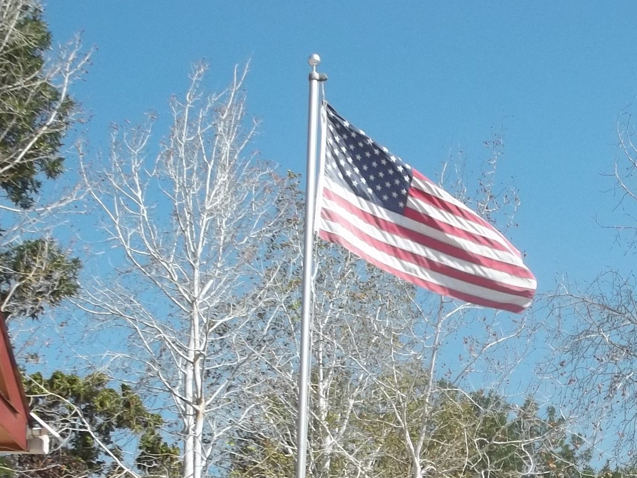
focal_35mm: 114
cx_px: 697
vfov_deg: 12.7
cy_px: 561
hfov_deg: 16.7
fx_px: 2098
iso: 64
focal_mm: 8.3
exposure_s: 1/160
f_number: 8.8
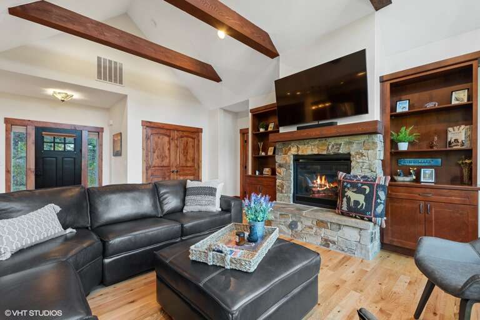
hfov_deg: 100.4
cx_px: 240
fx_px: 200
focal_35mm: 15
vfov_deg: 77.3
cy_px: 160
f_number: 6.3
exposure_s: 1/3
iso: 200
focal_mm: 10
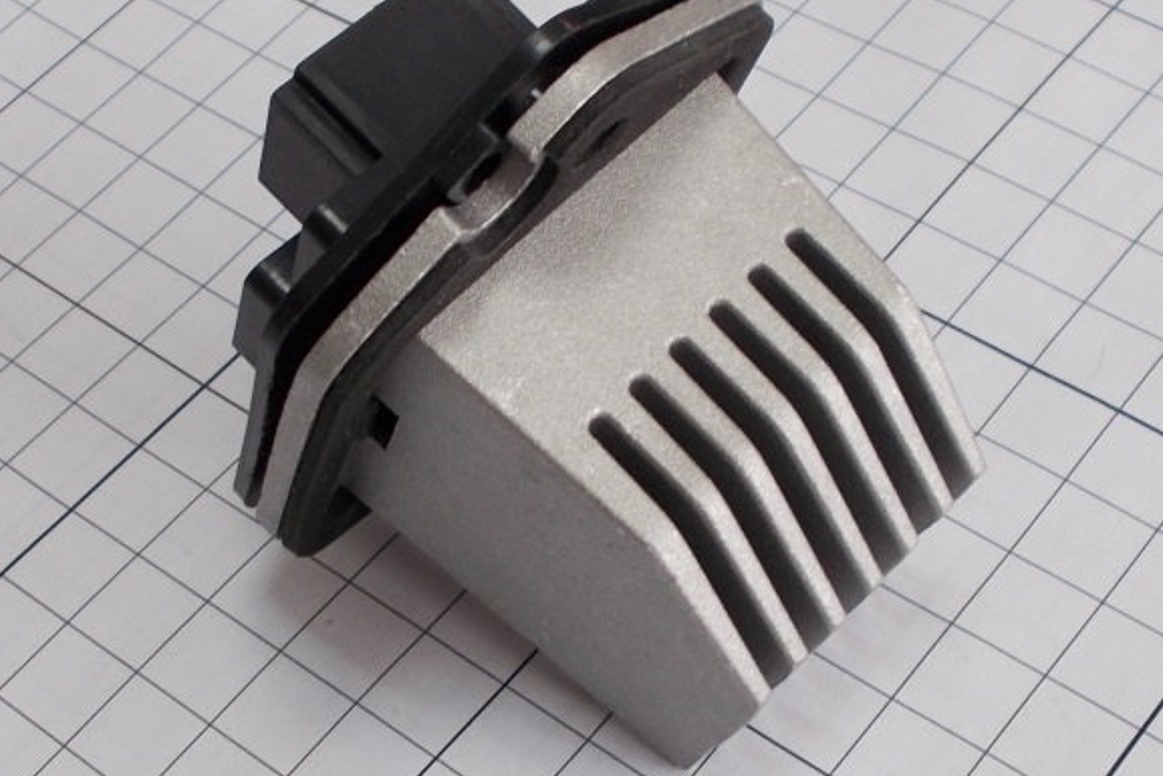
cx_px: 583
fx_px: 969
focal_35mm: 30
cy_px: 367
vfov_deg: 43.6
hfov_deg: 61.9
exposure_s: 1/25
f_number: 3.2
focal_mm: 4.6
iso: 80
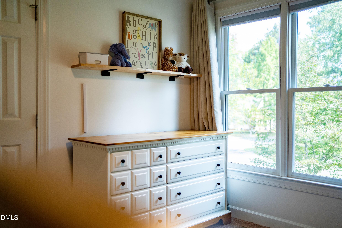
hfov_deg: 54.4
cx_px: 171
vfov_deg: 37.9
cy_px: 114
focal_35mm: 35
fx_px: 332
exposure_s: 1/640
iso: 800
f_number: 2.2
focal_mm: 35
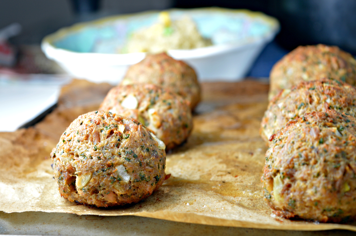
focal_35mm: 82
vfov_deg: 16.5
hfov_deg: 24.6
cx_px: 178
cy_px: 118
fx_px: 815
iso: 100
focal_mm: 55
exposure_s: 1/13
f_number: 5.6
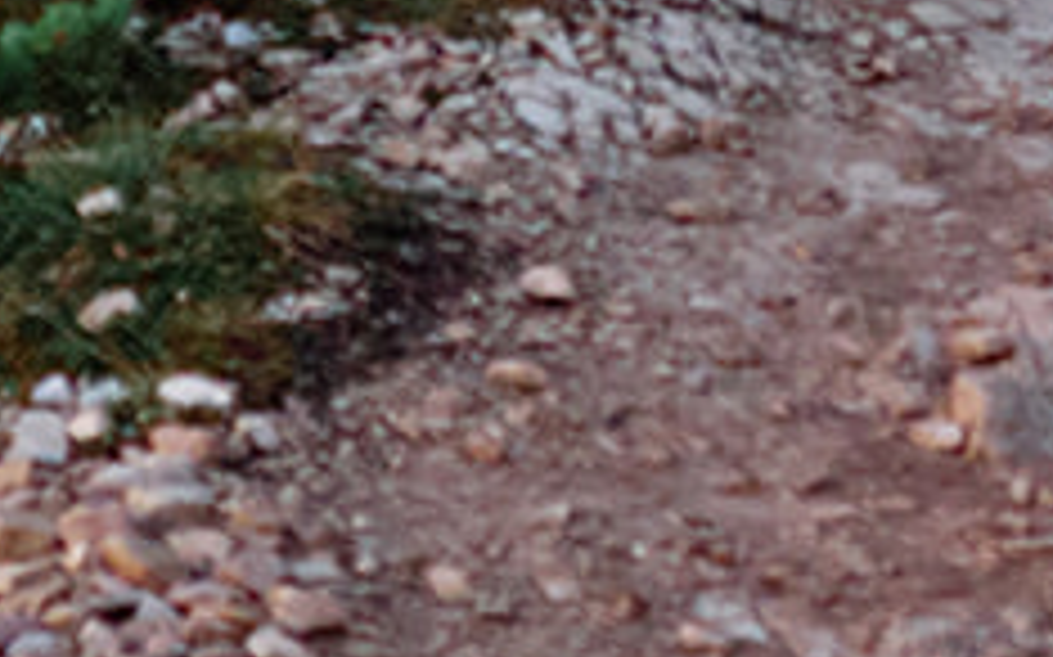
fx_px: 6999
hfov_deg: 8.6
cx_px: 940
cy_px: -1379
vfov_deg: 5.1
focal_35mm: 244
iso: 1250
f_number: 1.4
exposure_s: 1/100
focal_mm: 23
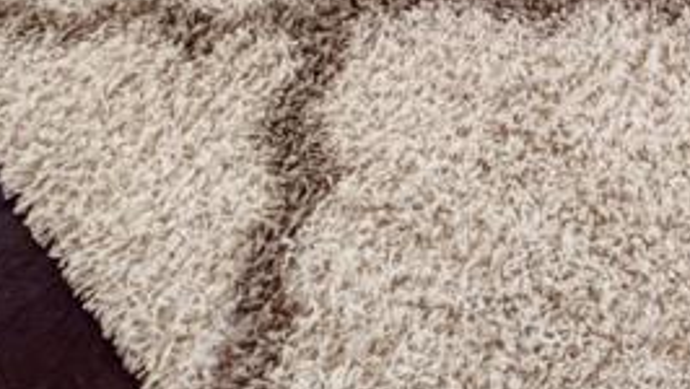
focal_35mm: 86
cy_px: -782
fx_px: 1574
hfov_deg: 23.2
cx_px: 768
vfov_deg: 10.2
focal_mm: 2.22
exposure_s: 1/60
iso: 250
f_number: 2.2
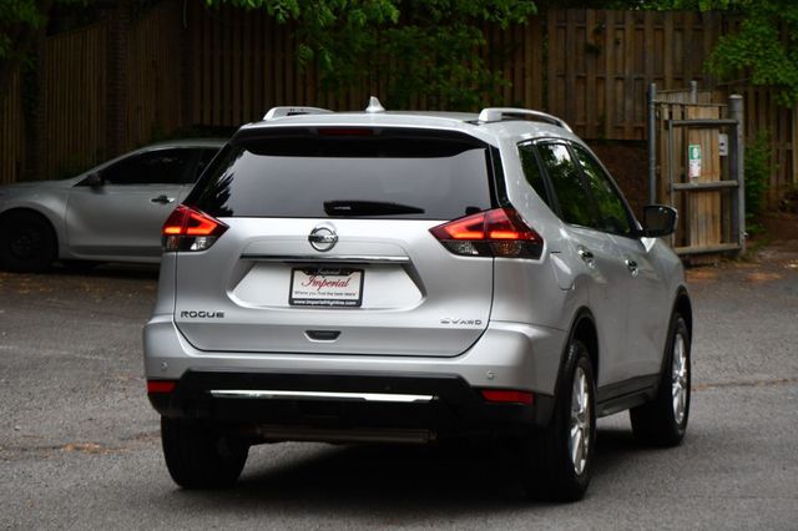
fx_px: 2814
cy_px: 266
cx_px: 399
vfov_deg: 10.8
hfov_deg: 16.1
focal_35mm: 127
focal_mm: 85
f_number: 5
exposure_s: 1/250
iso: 400
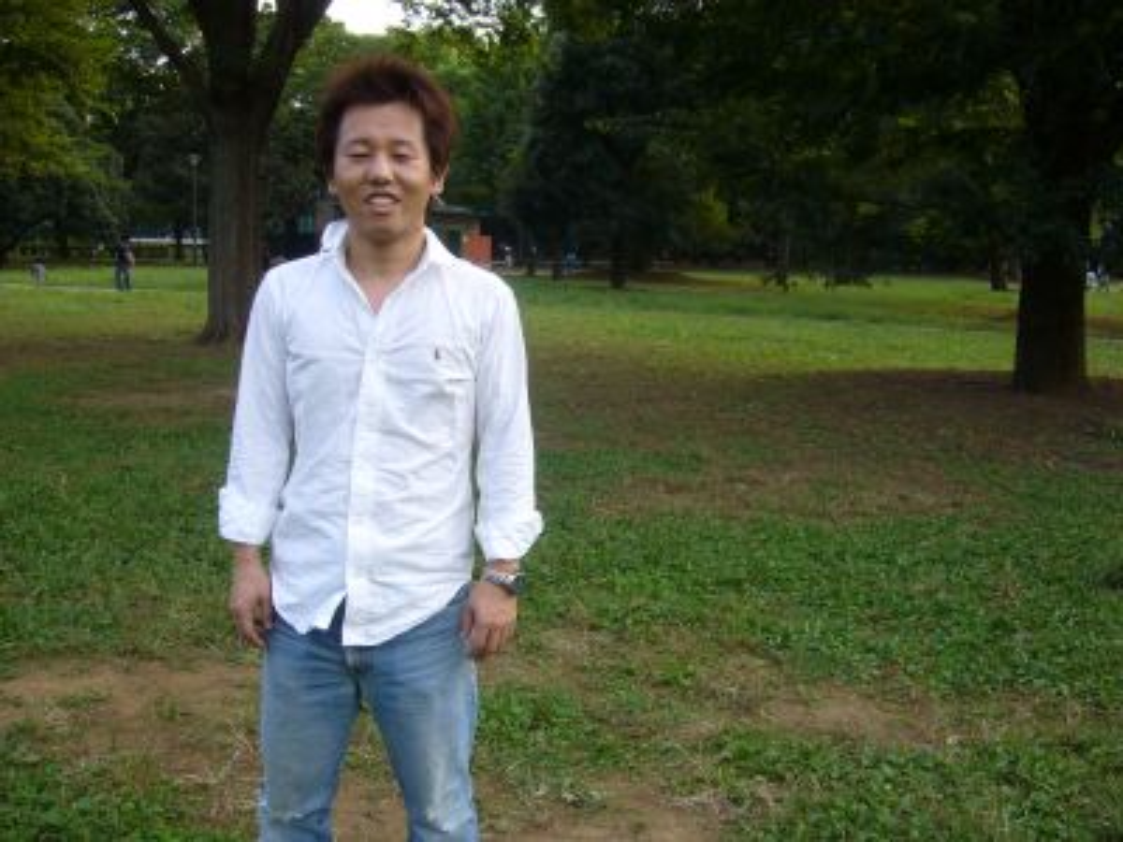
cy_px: 421
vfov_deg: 40.7
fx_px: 1135
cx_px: 562
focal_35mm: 35
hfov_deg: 52.6
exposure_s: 1/160
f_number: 2.8
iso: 80
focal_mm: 5.8
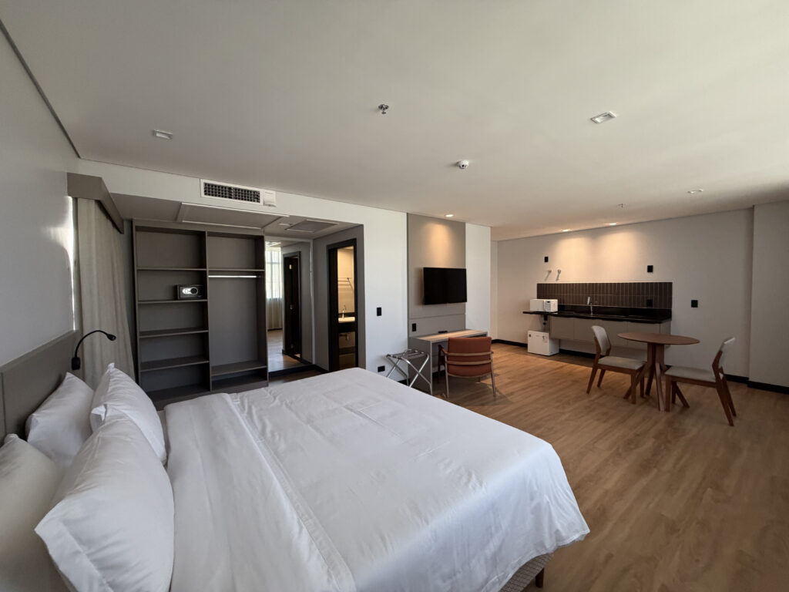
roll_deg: +1.2
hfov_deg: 102.1
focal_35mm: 14
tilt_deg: -2.9
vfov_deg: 85.7
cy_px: 296
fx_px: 319
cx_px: 394
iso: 250
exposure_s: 1/60
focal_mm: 2.22
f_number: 2.2
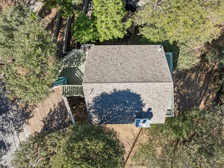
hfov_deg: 67.3
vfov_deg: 53.0
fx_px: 168
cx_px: 119
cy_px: 84
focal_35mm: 26
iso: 100
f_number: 2.8
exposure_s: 1/30
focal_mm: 12.3
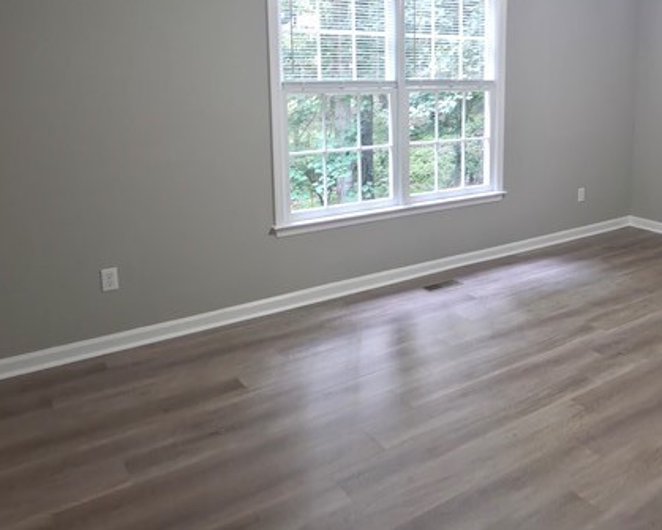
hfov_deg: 54.7
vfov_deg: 46.0
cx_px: 490
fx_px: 607
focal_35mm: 31
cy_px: 157
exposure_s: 1/30
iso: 160
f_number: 1.9
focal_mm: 2.2
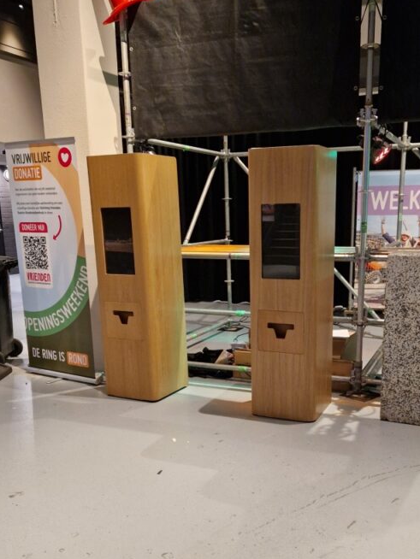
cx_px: 245
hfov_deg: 39.6
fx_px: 582
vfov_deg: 51.0
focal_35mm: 36
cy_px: 335
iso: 800
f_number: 1.8
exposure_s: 1/100
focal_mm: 5.4
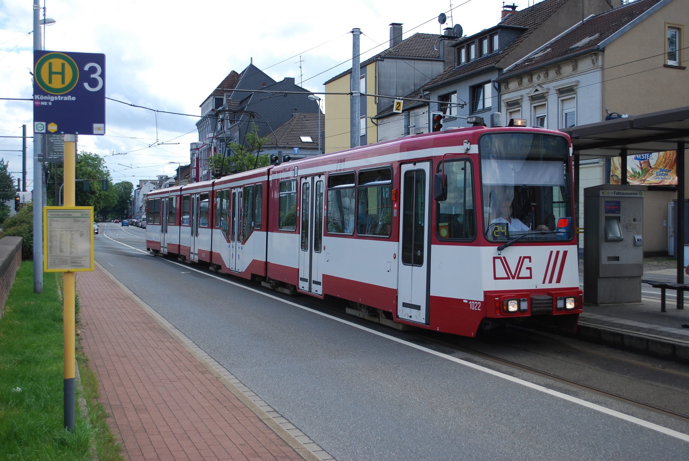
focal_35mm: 44
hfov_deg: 44.9
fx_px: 834
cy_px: 230
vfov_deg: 30.9
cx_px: 344
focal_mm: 29
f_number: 4.8
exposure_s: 1/800
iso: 200
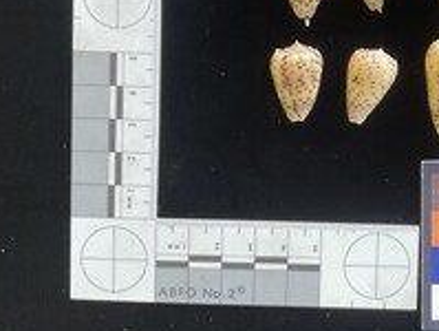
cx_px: 368
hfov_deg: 35.8
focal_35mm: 51
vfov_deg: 28.3
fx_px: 648
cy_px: 85
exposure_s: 1/40
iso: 200
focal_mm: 3
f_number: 1.8
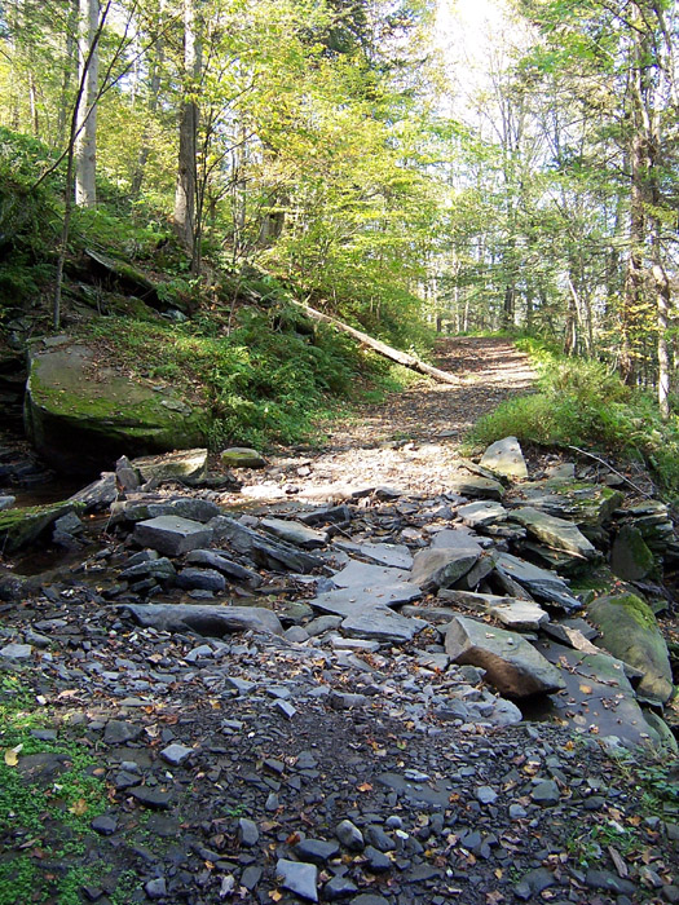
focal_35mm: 33
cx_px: 340
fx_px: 863
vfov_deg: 55.4
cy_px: 452
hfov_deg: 42.9
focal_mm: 5.5
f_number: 3.4
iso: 140
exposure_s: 1/30
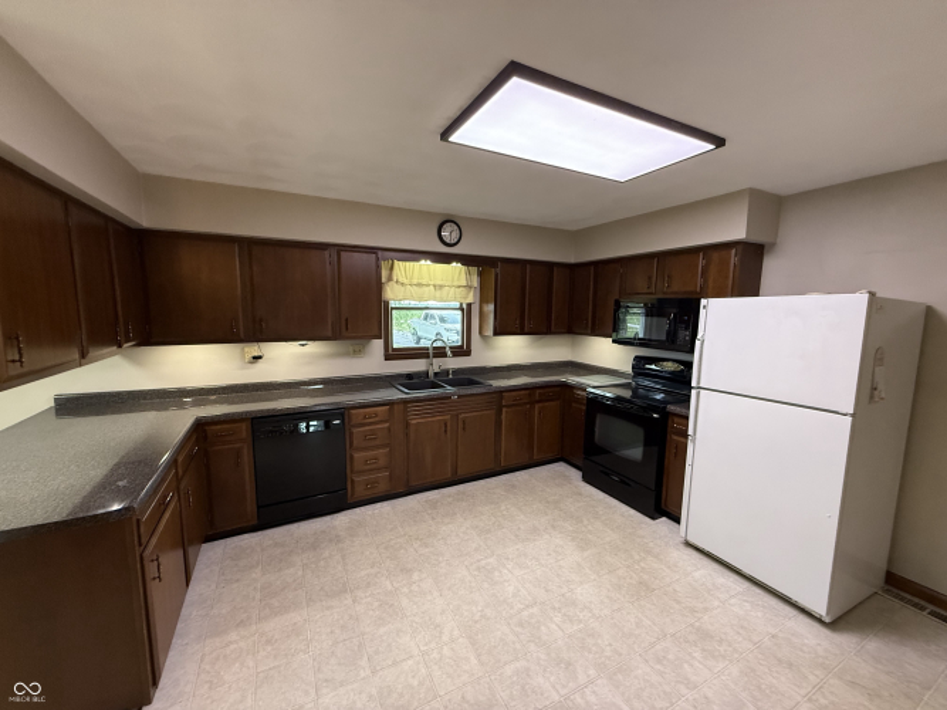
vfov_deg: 85.7
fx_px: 383
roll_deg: -1.2
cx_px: 474
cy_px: 355
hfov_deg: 102.1
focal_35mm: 14
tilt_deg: -7.4
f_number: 2.2
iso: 500
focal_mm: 2.22
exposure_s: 1/120
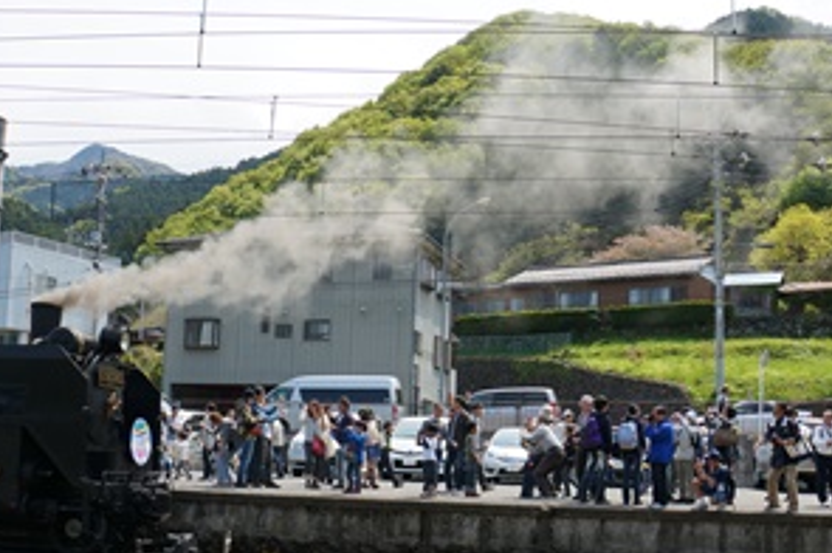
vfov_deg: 30.2
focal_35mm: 44
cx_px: 386
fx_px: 1016
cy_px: 377
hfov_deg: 44.5
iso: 100
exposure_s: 1/100
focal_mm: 18
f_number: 9
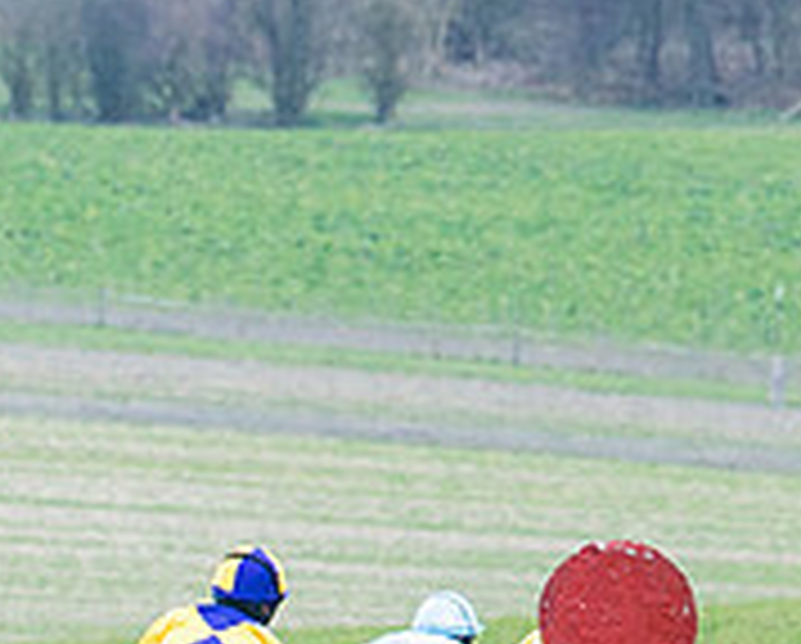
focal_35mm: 1205
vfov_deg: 1.3
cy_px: 957
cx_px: -70
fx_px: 28613
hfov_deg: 1.6
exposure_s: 1/320
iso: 400
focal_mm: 200
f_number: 5.6
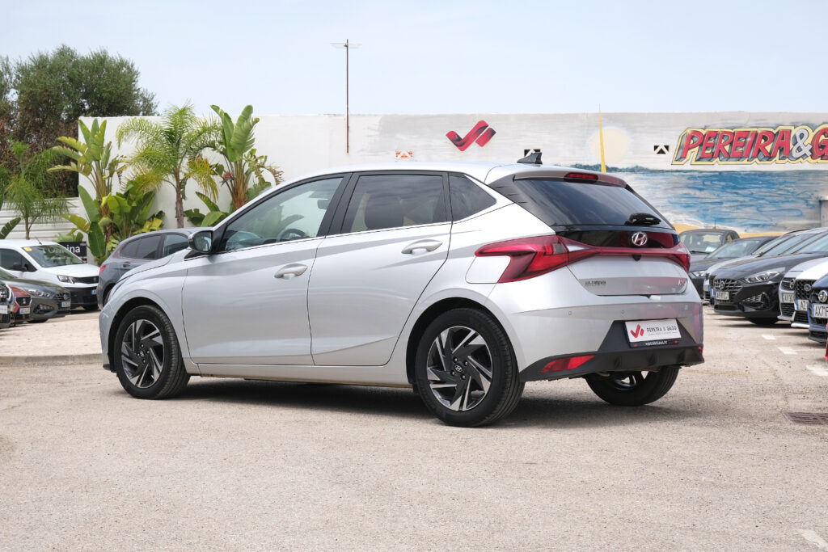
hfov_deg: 34.5
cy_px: 276
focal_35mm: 58
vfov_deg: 23.4
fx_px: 1334
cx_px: 414
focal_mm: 38.5
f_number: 9
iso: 160
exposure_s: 1/200
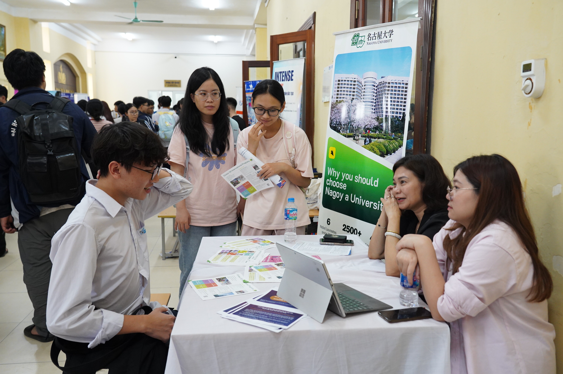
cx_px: 282
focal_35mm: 32
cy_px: 187
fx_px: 500
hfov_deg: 58.8
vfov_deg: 41.0
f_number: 5.6
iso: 4000
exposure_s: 1/125
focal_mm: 32
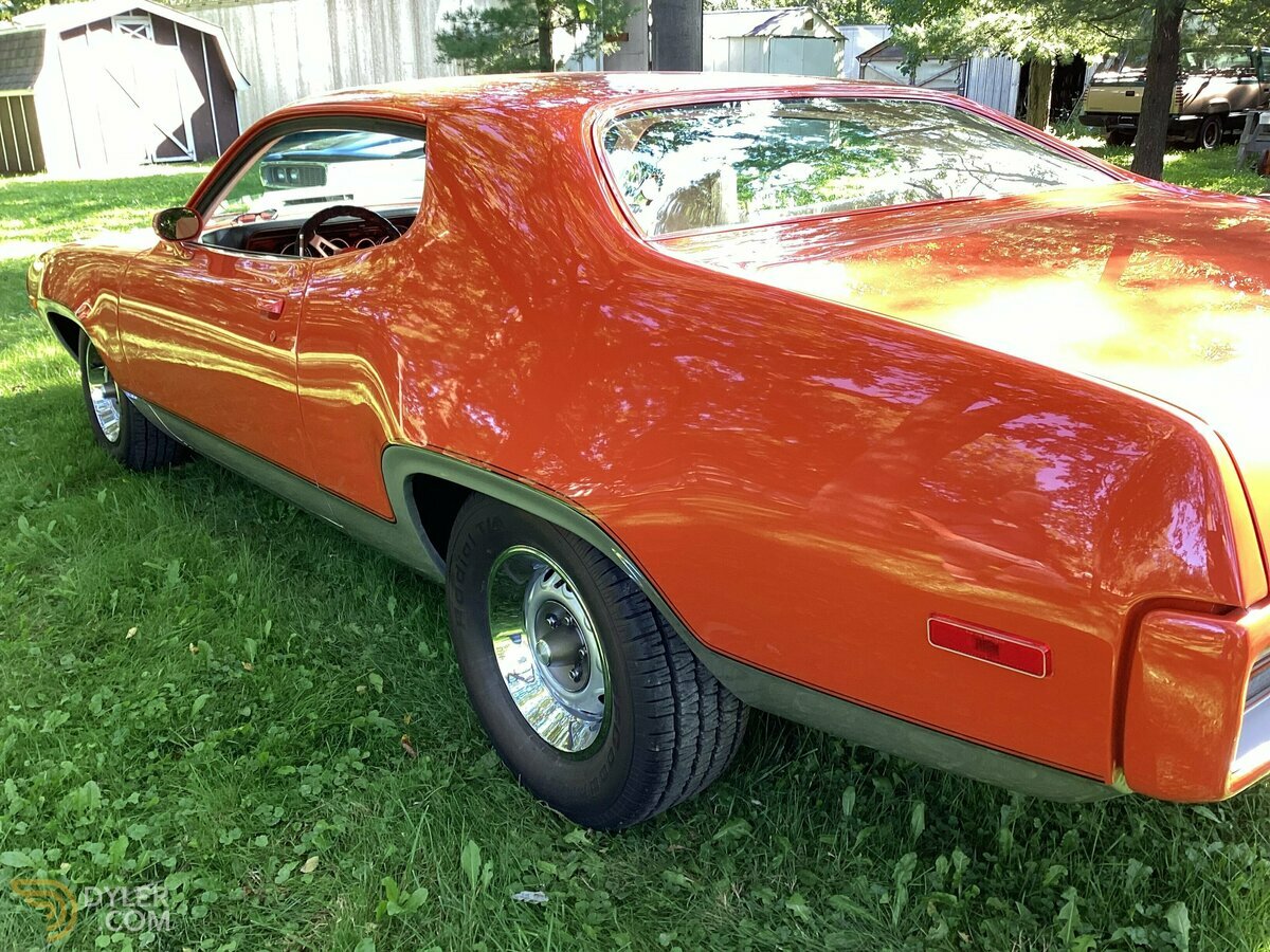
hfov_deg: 58.4
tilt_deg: -18.9
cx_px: 635
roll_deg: +0.6
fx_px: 1137
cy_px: 476
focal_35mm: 31
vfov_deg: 45.4
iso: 50
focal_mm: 3.3
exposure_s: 1/60
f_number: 2.4
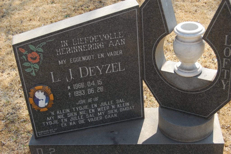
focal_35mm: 57
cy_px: 77
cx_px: 116
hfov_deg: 35.1
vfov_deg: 23.7
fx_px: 365
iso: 400
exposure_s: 1/400
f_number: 7.1
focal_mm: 38
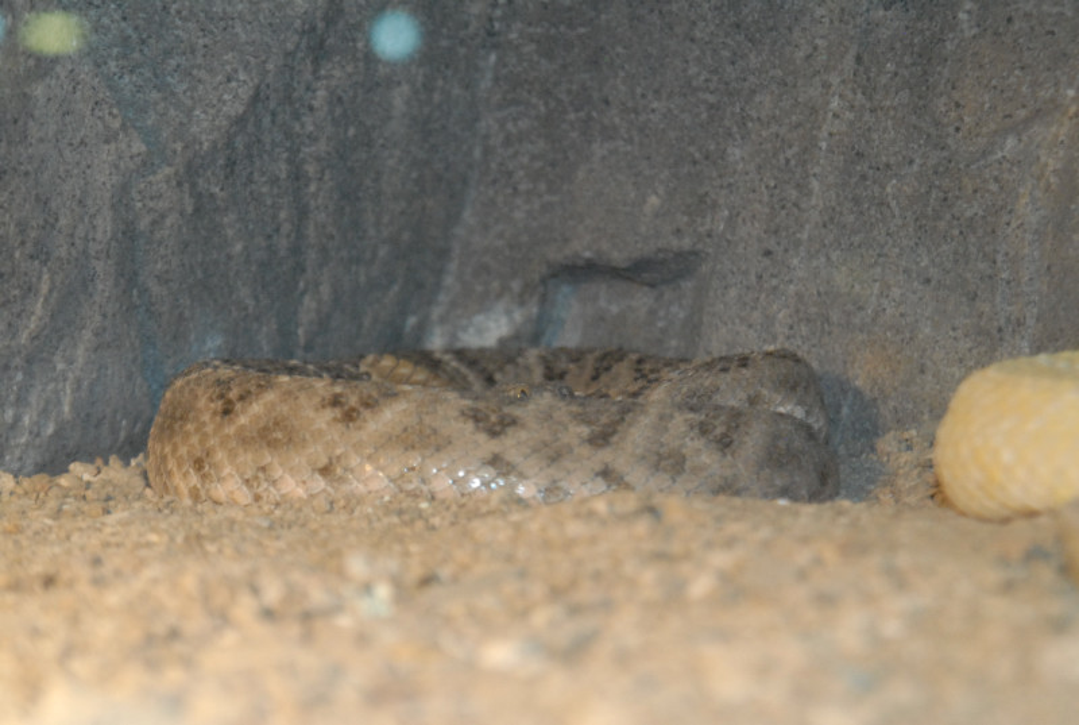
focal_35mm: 112
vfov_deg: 12.2
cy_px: 362
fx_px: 3379
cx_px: 540
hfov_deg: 18.1
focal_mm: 75
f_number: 5.6
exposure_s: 1/30
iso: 1600
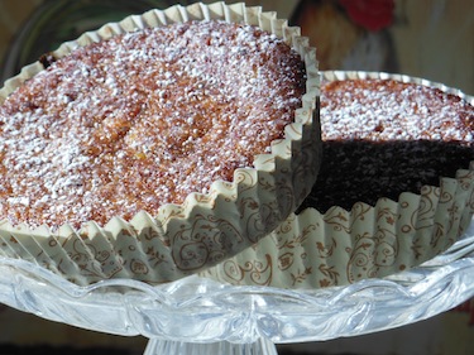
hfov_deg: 10.4
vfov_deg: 7.8
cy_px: 178
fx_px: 2615
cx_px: 237
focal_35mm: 191
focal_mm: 34
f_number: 5.9
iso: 125
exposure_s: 1/50
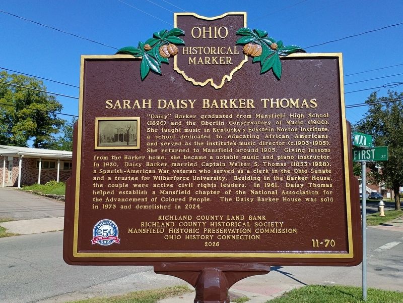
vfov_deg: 48.2
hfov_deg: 61.7
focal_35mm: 29
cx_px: 202
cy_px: 152
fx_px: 338
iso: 101
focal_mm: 4.27
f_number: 1.8
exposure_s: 1/926
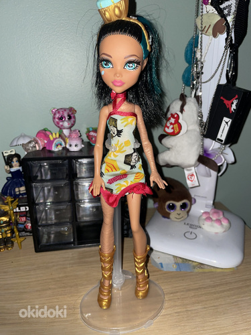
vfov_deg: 67.3
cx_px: 126
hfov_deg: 53.1
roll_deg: -0.7
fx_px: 251
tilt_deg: -21.9
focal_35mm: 26
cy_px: 168
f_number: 1.6
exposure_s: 1/4
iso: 32
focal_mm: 4.2
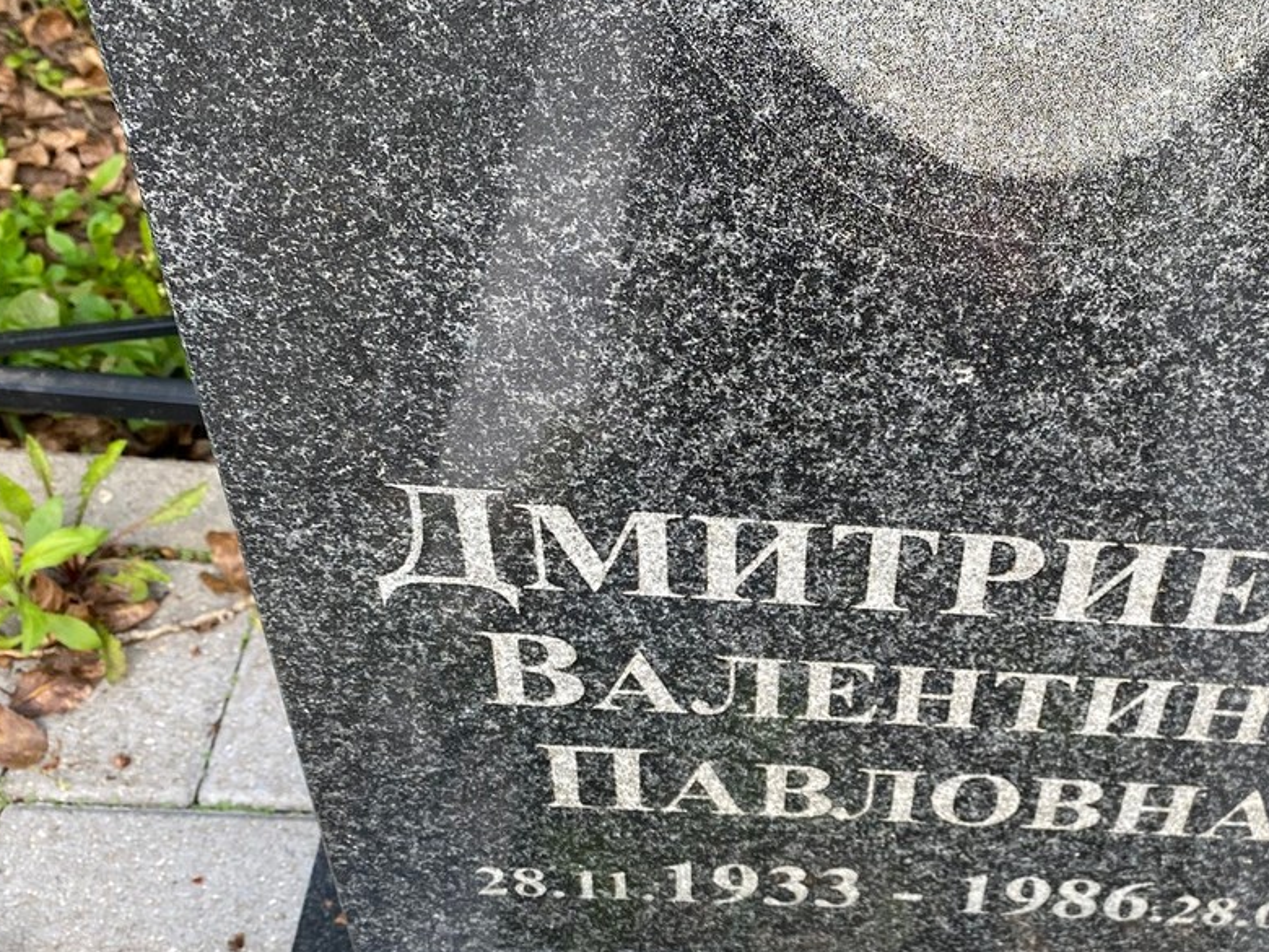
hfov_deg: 38.5
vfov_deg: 30.0
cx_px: 966
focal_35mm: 48
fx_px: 1760
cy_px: 666
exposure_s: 1/165
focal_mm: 4.25
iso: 32
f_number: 1.8
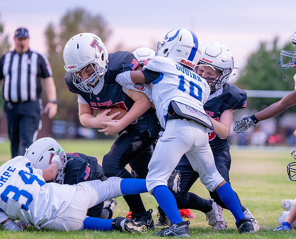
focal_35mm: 172
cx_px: 199
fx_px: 1513
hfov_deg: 11.2
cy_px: 106
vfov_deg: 9.0
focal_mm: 133
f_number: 2.8
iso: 3200
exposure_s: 1/1250
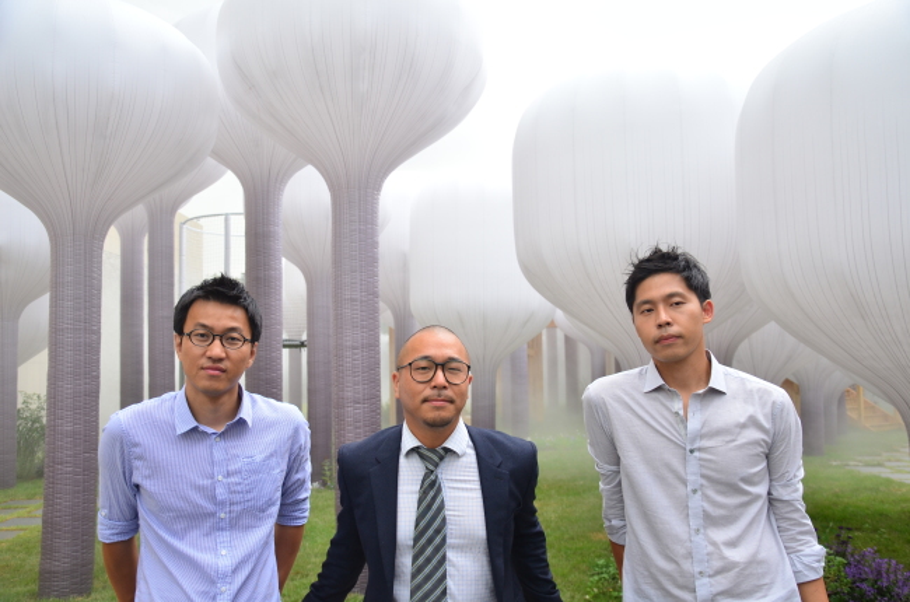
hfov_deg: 53.2
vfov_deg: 36.7
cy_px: 301
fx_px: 908
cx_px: 455
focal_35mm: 36
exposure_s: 1/640
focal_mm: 24
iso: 250
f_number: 4.5
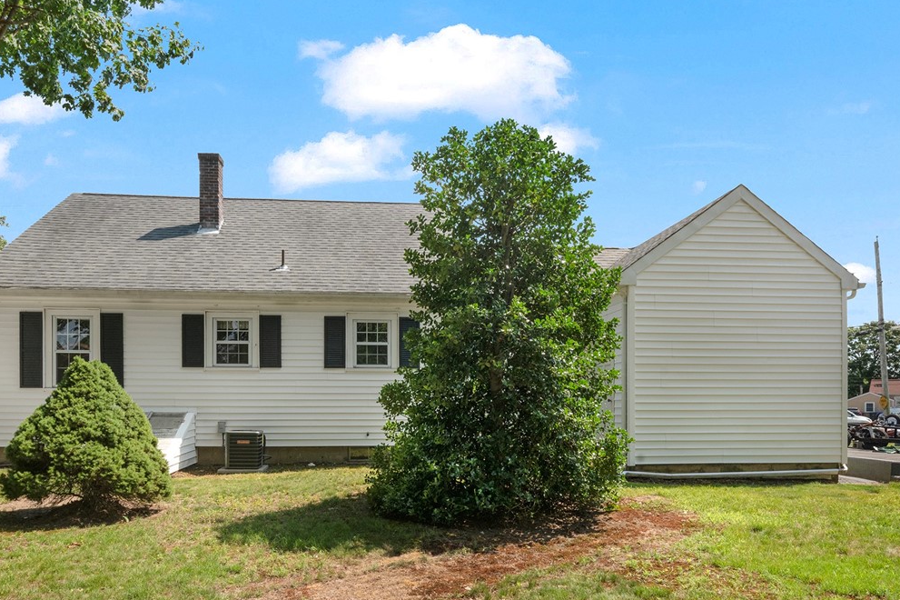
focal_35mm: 23
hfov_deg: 76.0
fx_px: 575
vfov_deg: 55.1
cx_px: 417
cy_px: 292
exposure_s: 1/320
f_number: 14
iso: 400
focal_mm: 14
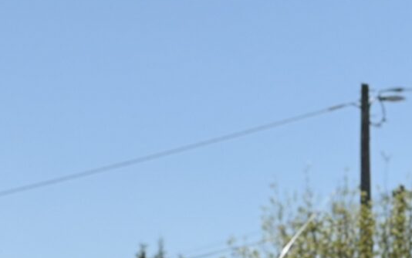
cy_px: 551
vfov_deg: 6.9
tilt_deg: -1.3
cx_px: 97
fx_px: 2055
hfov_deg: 11.4
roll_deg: +2.5
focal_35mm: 183
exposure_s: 1/4098
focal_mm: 6.76
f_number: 1.78
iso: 80
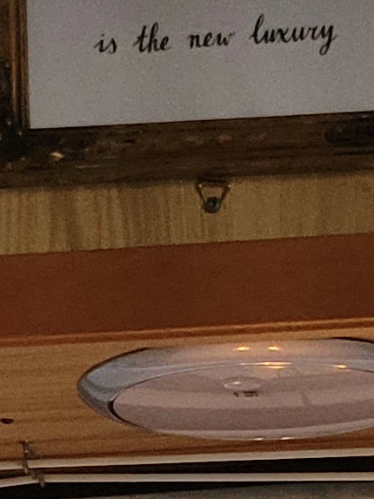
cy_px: 1463
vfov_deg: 8.9
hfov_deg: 8.1
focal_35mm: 183
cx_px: 265
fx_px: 2635
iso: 640
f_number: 1.8
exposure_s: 1/25
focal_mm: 5.4
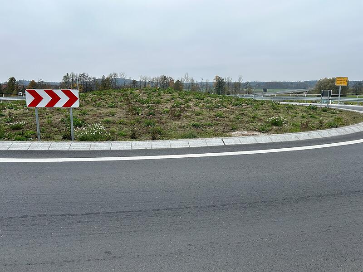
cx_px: 182
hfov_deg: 67.3
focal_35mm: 26
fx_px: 273
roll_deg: -0.4
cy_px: 136
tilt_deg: -8.9
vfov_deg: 53.1
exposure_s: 1/1100
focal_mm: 5.7
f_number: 1.5
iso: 50
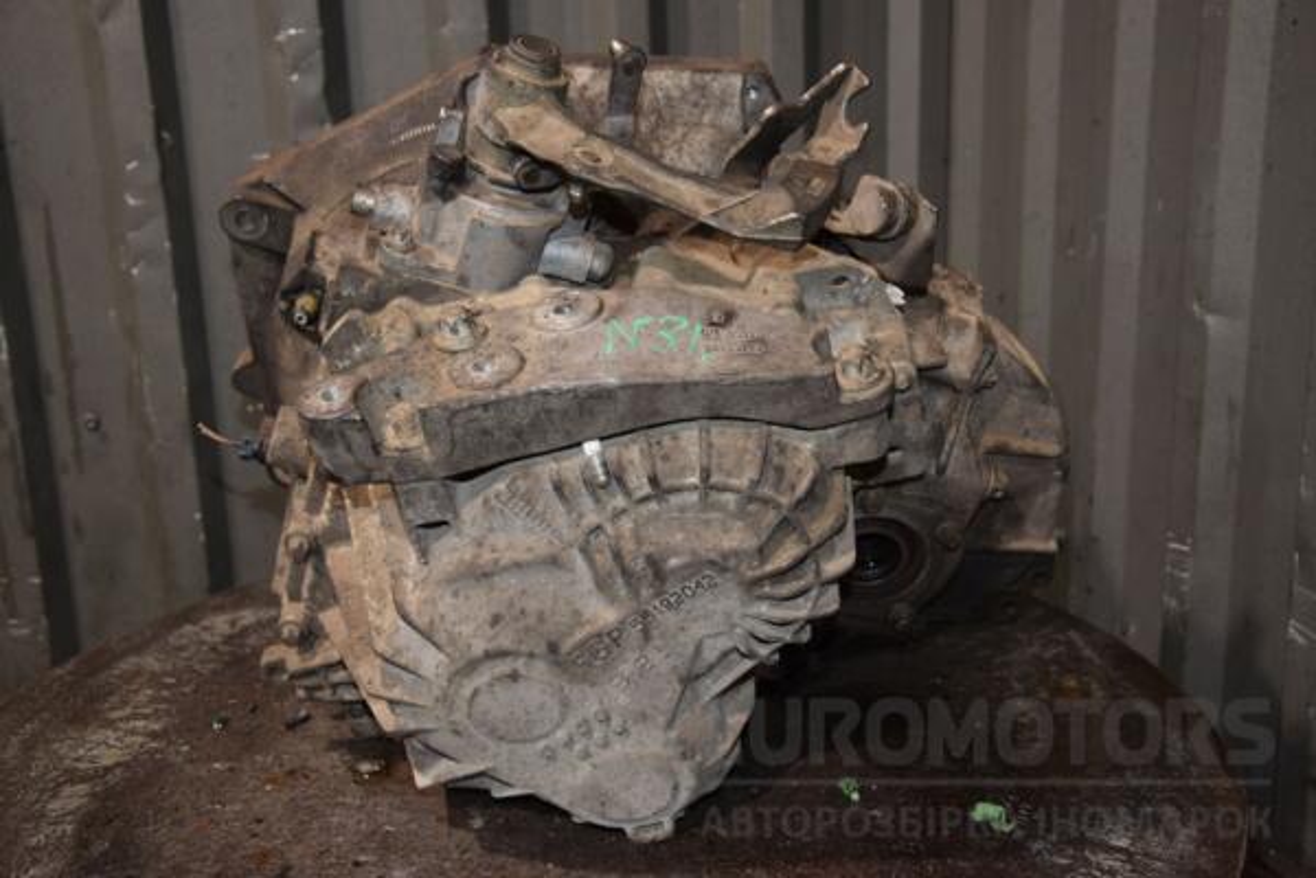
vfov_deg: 29.9
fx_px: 1645
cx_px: 658
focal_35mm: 45
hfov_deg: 43.6
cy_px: 439
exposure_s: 1/60
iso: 800
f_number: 5
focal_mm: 30
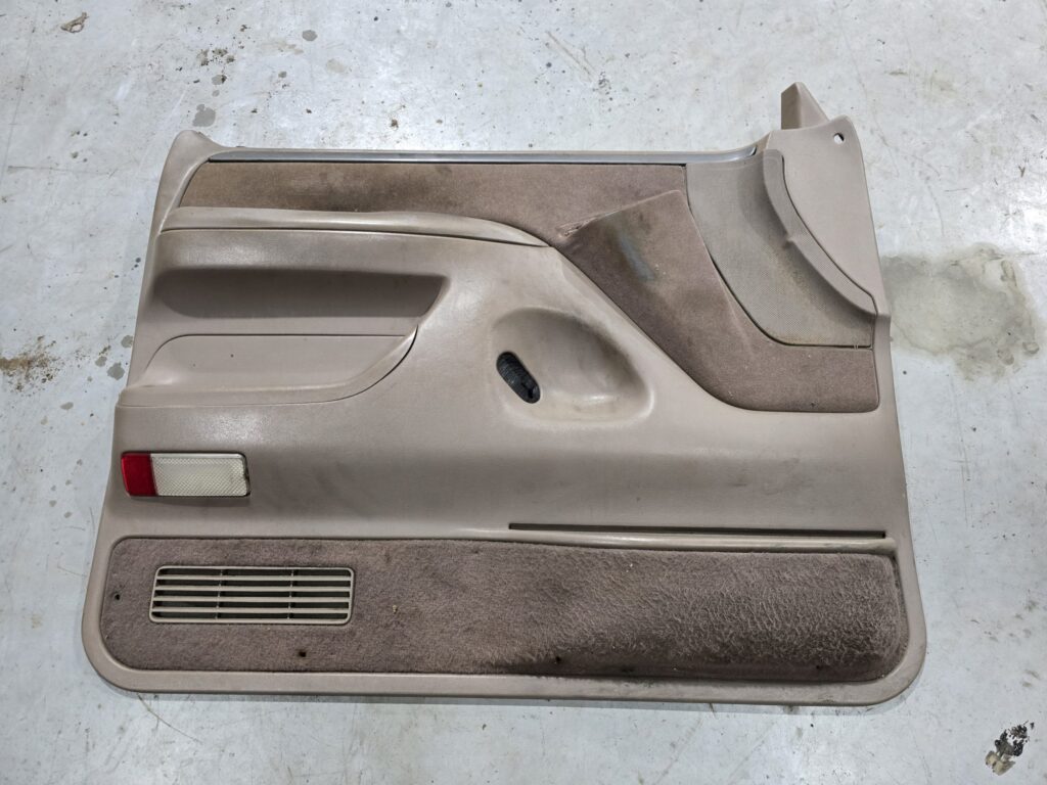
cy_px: 392
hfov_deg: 73.9
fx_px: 696
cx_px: 524
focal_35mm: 23
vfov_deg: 58.9
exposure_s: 1/100
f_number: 1.7
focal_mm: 6.3
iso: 640
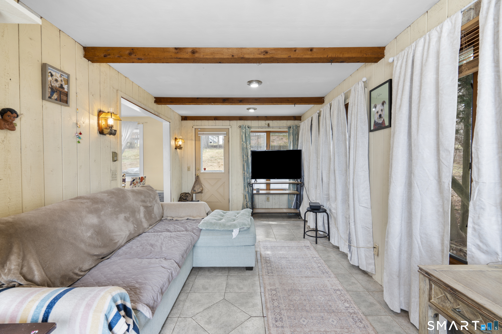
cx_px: 251
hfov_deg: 96.7
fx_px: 223
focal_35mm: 16
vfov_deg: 73.7
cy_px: 167
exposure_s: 1
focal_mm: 16
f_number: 9
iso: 200
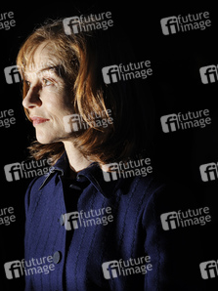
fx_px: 1589
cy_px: 146
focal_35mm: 189
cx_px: 3
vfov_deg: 10.5
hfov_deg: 7.8
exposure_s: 1/320
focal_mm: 130
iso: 200
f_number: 9
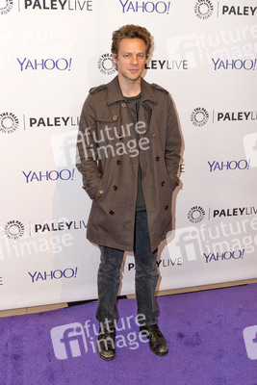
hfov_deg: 45.0
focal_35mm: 29
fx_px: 310
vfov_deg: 63.6
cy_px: 192
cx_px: 128
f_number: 4
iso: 400
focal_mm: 29
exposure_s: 1/400
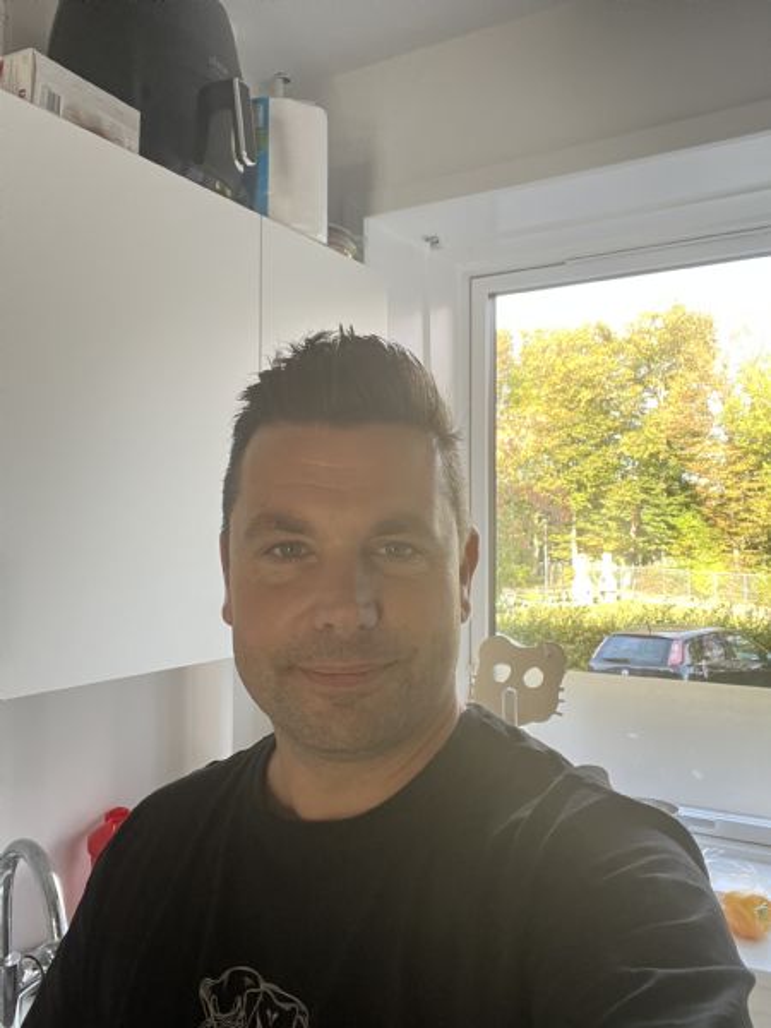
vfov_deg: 60.0
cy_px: 514
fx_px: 891
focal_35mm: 30
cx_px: 386
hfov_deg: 46.8
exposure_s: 1/60
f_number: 2.2
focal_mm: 2.71
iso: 125
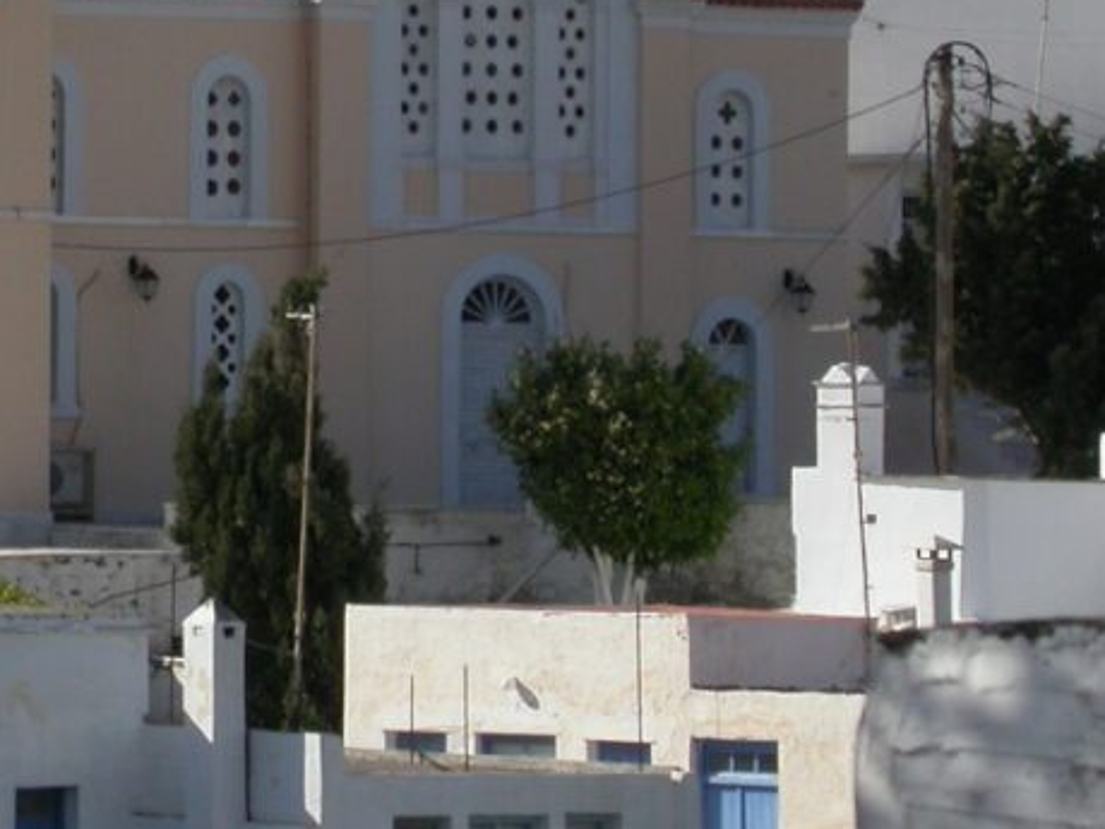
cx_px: 36
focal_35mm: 343
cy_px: -14
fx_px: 10949
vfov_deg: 4.3
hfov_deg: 5.8
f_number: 7.3
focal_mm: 32
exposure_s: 1/447
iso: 100
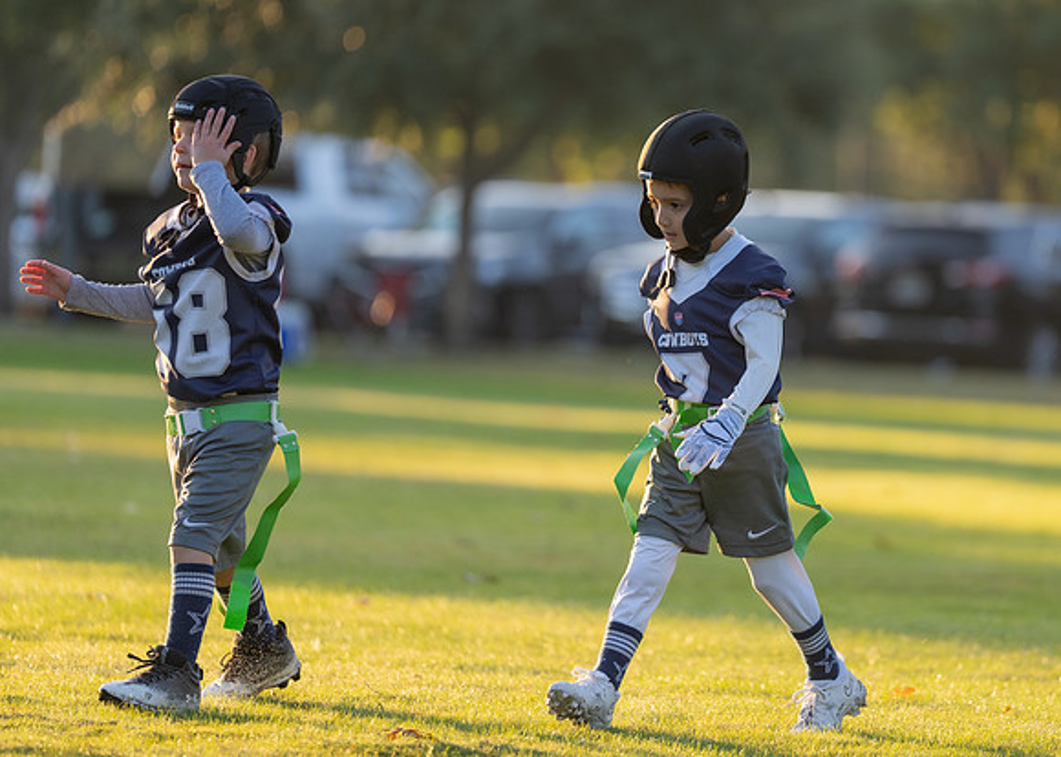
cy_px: 302
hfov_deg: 7.5
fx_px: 8071
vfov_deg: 5.4
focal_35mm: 268
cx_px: 727
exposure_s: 1/1000
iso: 400
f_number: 2.8
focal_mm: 200
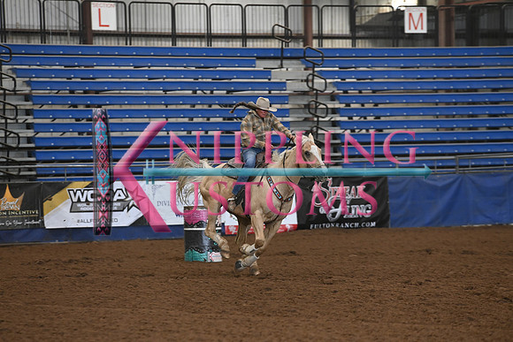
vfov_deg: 6.9
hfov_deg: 10.3
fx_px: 2851
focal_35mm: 200
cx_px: 256
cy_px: 171
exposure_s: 1/250
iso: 3200
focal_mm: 200
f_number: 5
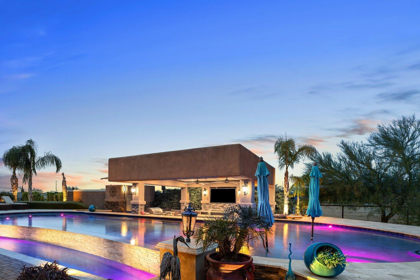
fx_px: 233
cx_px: 153
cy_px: 199
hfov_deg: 82.1
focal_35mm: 20
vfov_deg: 59.6
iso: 400
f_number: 8
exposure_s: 2
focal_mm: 14
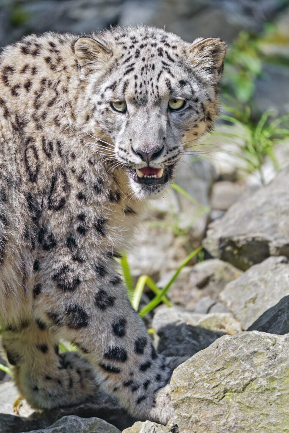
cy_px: 216
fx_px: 6741
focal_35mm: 560
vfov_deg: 3.7
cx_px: 144
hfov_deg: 2.5
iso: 280
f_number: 6.3
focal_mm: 560
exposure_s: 1/500
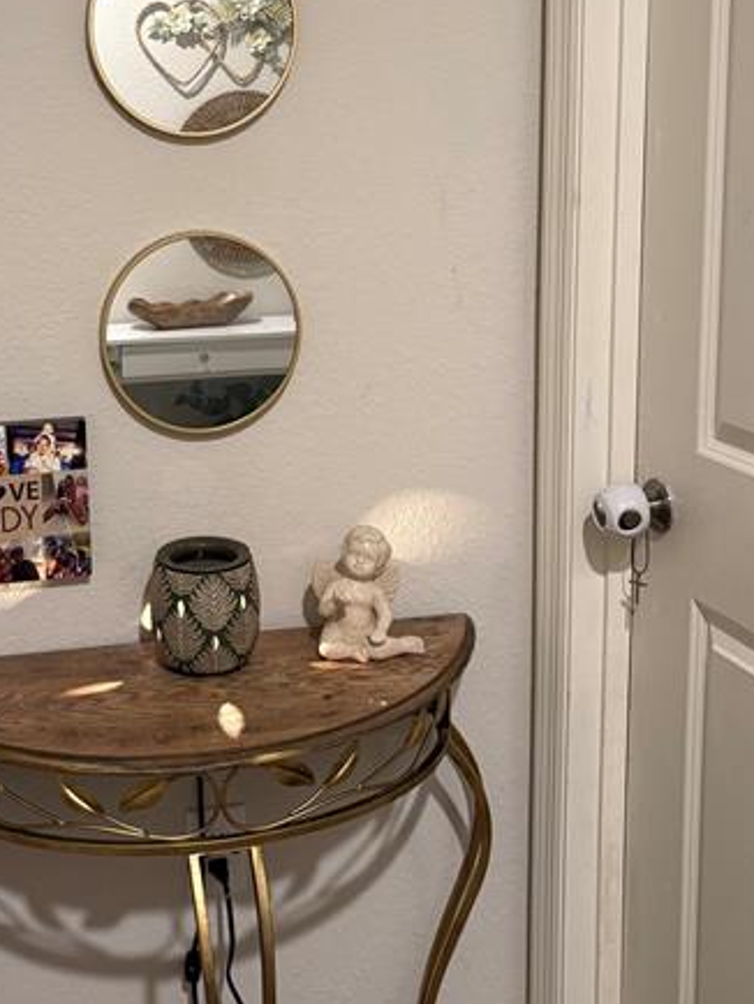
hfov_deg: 31.1
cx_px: 208
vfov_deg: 40.7
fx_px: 1335
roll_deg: +1.3
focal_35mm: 46
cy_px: 340
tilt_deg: -8.6
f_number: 1.6
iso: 200
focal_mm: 5.96
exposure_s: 1/60
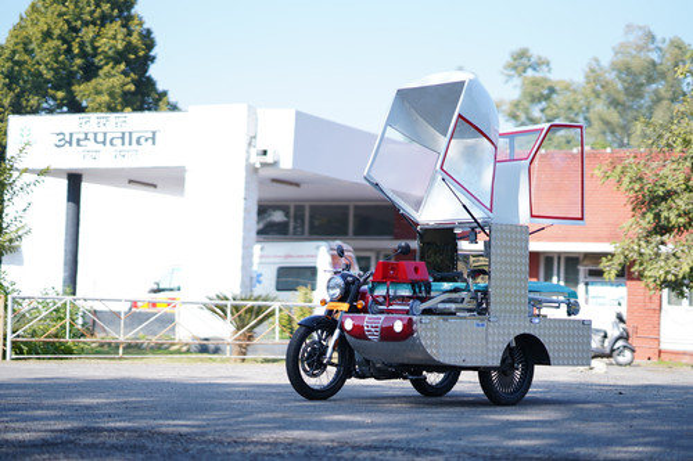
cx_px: 346
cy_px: 230
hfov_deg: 23.9
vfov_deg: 16.1
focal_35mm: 85
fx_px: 1636
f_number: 1.4
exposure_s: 1/6400
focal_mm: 85
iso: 200
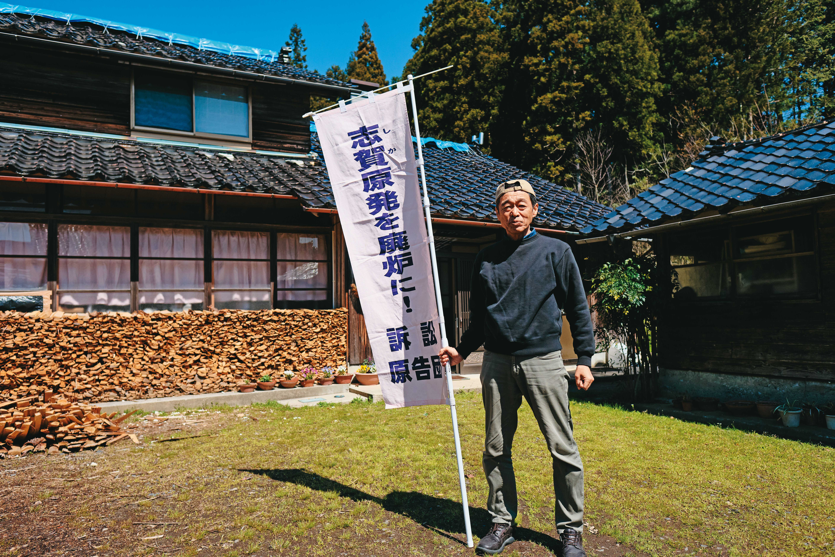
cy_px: 278
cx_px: 418
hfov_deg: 73.7
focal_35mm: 24
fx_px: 557
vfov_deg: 53.1
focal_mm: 16
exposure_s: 1/6400
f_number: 2.8
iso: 500
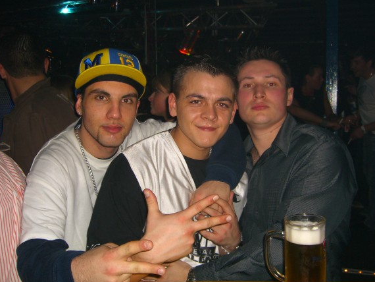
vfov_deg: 36.0
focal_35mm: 40
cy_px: 136
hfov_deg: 46.8
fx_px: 434
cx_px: 192
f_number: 2.8
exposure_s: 1/60
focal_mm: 7.9
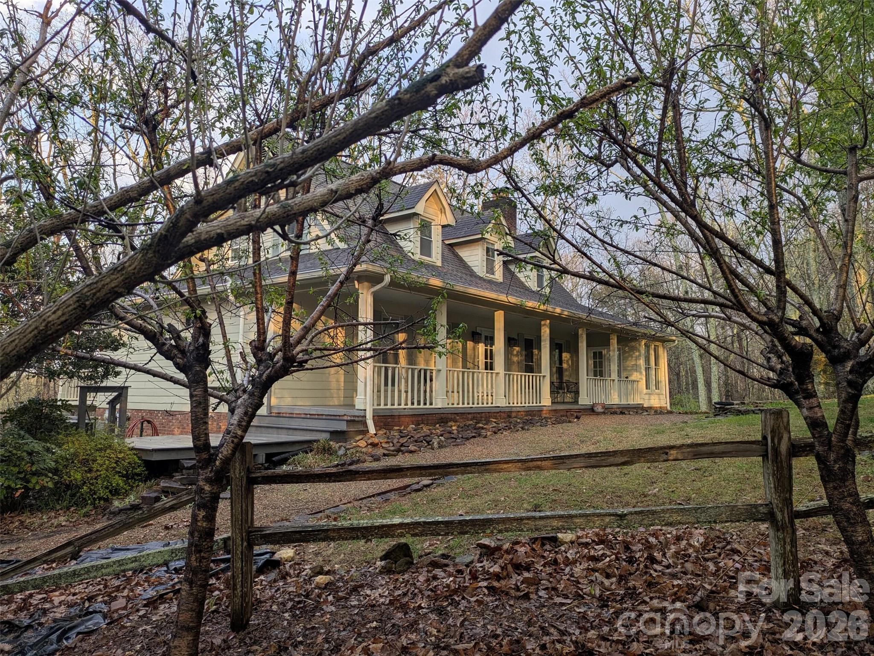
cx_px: 437
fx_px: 631
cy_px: 328
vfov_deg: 54.9
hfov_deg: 69.4
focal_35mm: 25
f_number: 1.89
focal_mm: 5.43
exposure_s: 1/273
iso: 37
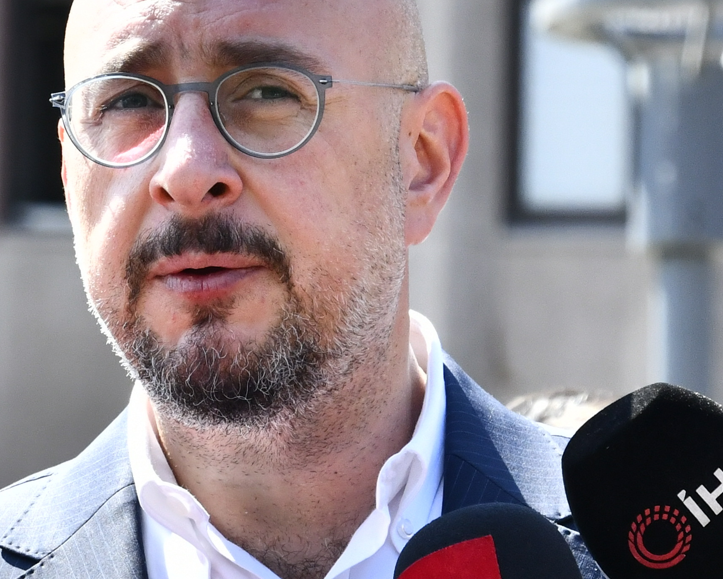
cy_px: 347
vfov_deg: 3.3
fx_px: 9907
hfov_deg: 4.2
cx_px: 182
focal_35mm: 463
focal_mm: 105
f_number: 9.5
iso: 800
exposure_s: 1/1000
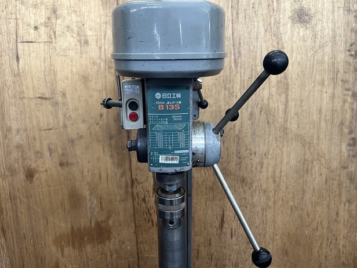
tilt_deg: -14.1
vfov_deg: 51.4
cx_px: 177
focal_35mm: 27
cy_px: 131
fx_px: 278
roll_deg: +0.6
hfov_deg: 65.3
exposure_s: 1/116
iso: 125
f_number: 1.6
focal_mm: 5.1
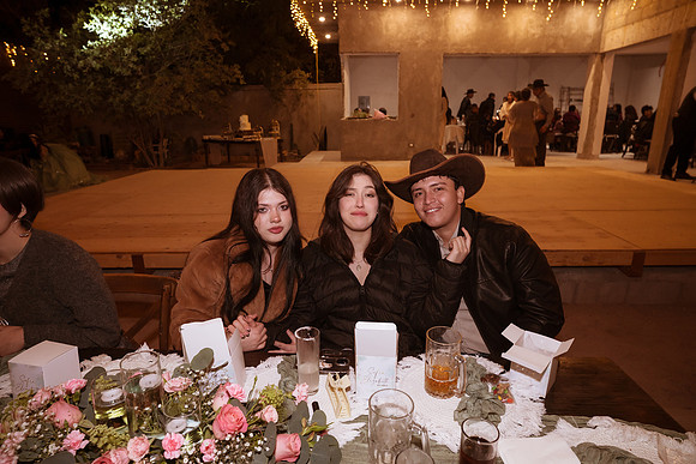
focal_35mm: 20
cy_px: 232
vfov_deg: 62.0
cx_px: 348
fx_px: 387
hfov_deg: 84.0
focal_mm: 20
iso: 1600
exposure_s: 1/40
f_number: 5
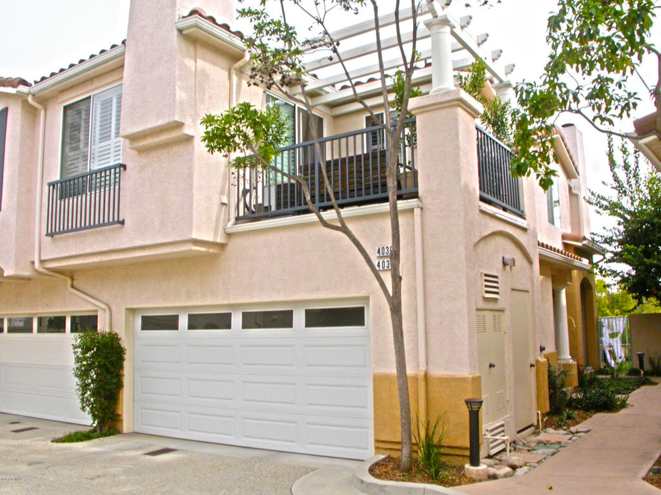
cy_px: 248
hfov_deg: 38.9
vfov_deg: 29.7
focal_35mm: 49
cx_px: 330
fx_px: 936
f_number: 7.3
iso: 100
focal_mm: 10.2
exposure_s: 1/246
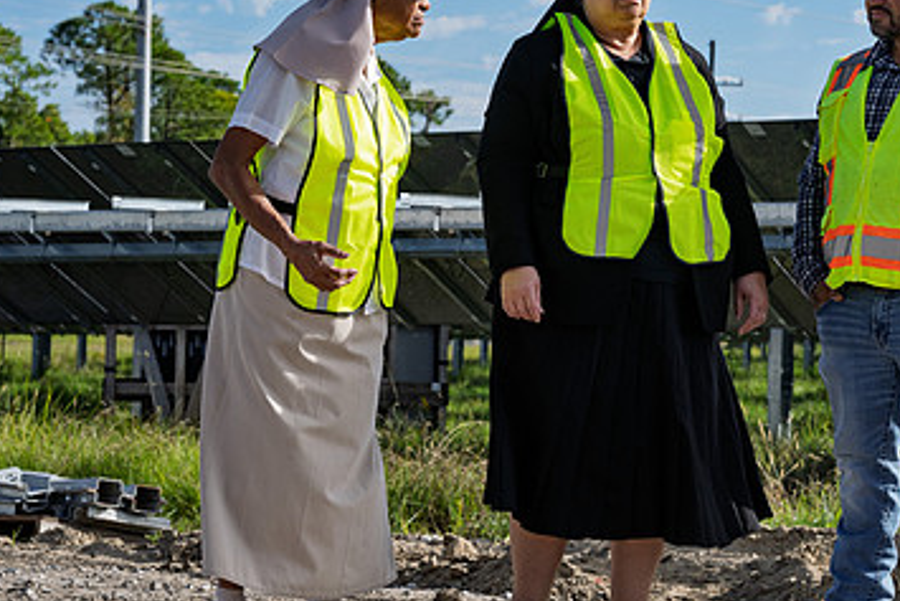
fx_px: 3476
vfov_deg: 9.9
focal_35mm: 139
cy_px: 227
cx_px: 677
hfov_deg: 14.7
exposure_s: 1/1000
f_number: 8
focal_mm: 85
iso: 200
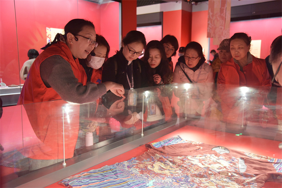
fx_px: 274
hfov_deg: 54.4
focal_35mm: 35
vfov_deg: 37.8
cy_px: 94
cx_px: 141
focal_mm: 35
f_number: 4
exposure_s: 1/20
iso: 3200
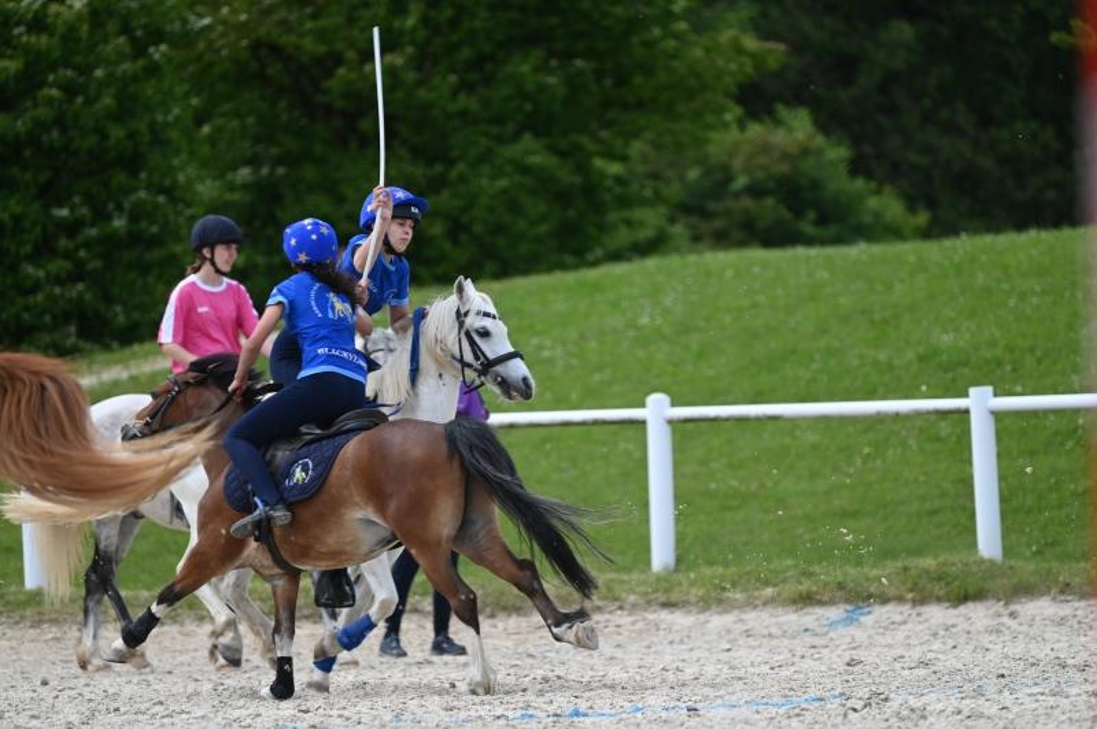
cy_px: 364
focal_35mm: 400
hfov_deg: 5.2
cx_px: 548
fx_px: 12179
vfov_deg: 3.4
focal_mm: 400
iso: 450
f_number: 5.6
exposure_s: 1/1250
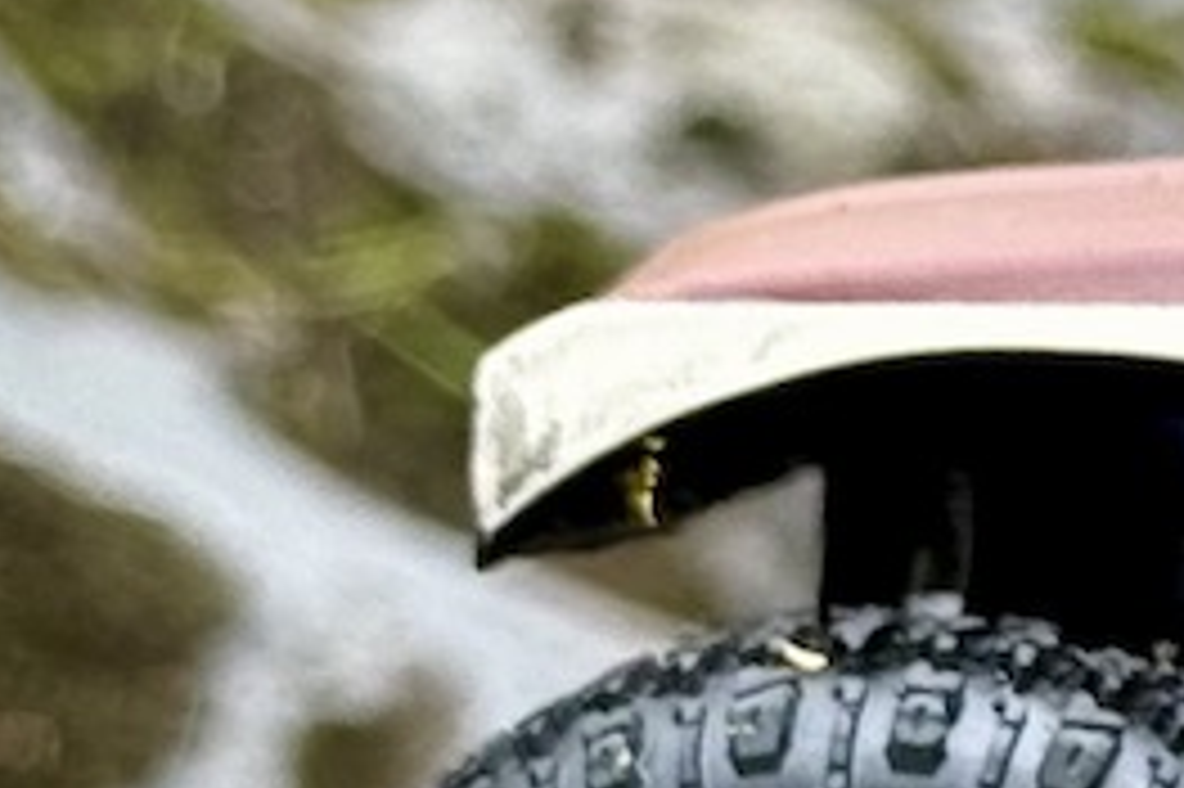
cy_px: 752
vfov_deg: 6.0
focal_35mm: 228
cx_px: 2611
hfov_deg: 8.4
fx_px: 7494
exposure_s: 1/422
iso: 64
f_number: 1.78
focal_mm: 6.76
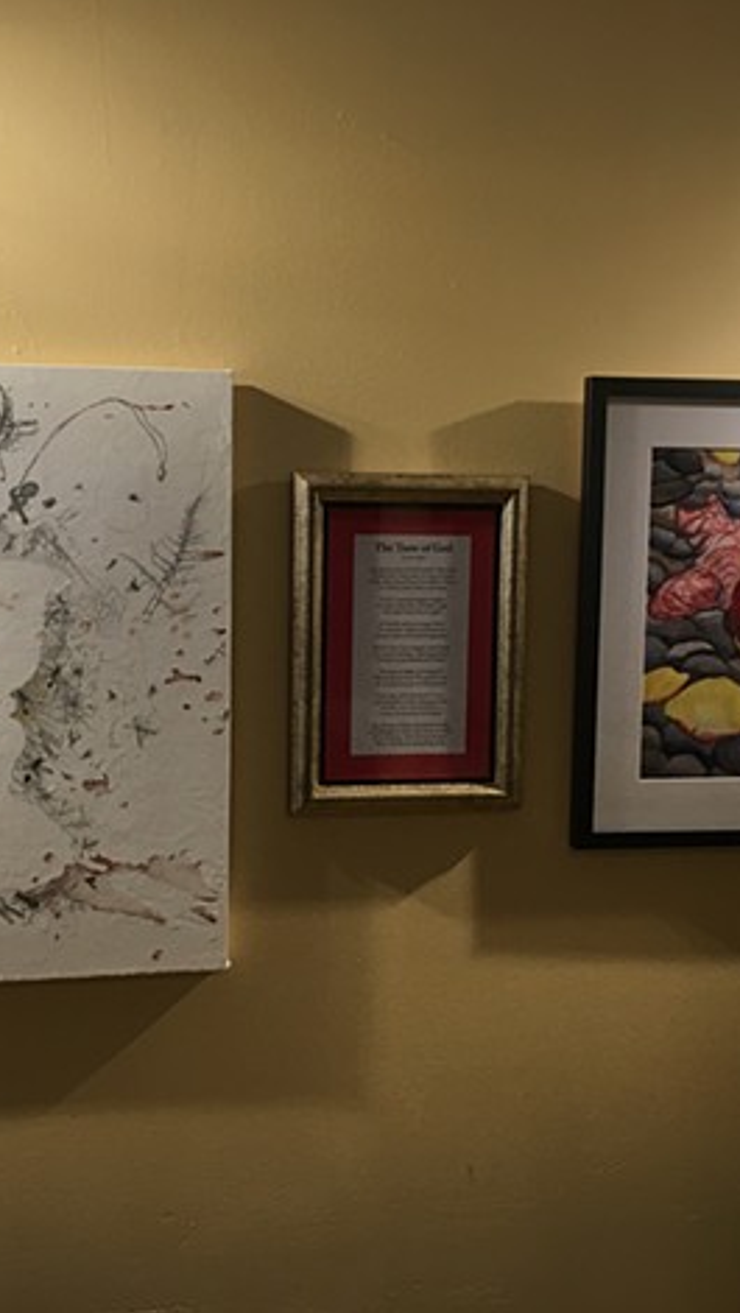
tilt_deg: -4.3
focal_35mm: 43
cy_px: 645
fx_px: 1497
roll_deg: -1.4
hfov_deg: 27.6
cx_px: 268
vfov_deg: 47.3
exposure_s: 1/30
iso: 40
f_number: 2.2
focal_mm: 4.2
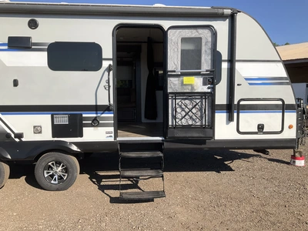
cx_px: 154
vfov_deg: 48.2
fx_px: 258
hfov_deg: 61.7
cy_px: 116
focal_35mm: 29
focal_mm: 3
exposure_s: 1/1984
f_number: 1.8
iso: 25
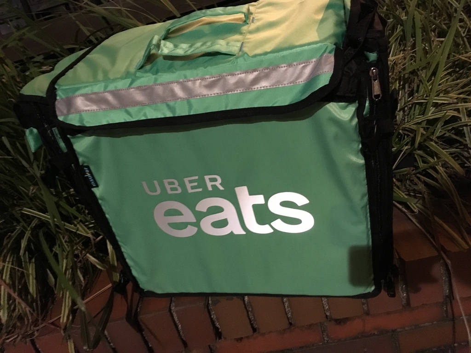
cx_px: 236
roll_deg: +16.8
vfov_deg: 48.2
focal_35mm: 29
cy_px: 176
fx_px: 395
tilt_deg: -22.8
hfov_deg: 61.7
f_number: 2.2
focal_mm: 4.15
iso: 320
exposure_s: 1/15
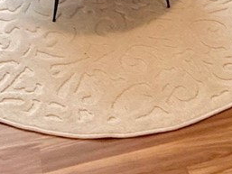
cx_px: 150
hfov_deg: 22.4
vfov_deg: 13.1
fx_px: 583
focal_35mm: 87
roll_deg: -1.3
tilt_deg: -13.1
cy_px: -237
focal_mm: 2.22
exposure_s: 1/60
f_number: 2.2
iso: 500
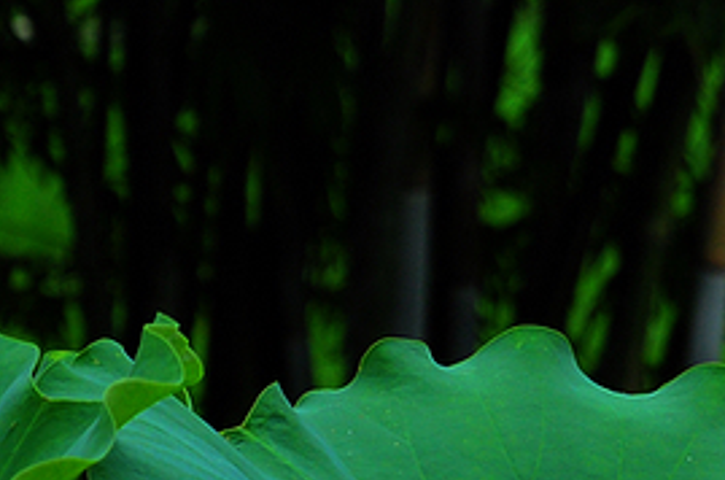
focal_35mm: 404
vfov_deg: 3.4
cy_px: -22
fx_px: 8109
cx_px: 873
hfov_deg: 5.1
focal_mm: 85
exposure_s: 1/640
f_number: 5.6
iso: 800
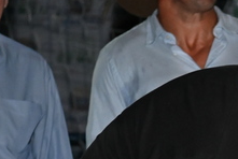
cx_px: 406
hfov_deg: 7.9
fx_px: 1668
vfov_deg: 5.4
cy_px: 222
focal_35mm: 252
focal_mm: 62
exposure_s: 1/60
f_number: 4
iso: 6400
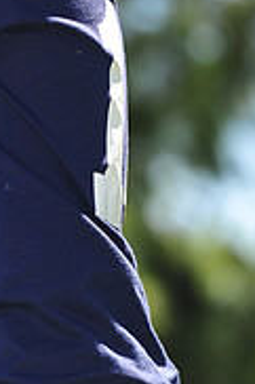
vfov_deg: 3.9
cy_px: -78
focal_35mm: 527
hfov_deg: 2.6
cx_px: -124
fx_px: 5610
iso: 200
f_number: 4
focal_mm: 165
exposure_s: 1/500
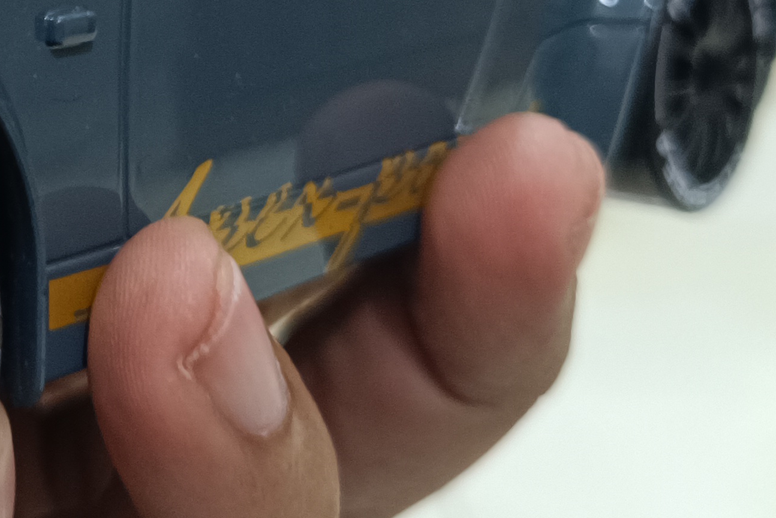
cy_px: -170
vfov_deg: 16.3
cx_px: -75
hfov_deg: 24.0
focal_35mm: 79
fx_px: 1703
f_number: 1.88
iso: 536
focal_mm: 5.59
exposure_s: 1/33.3
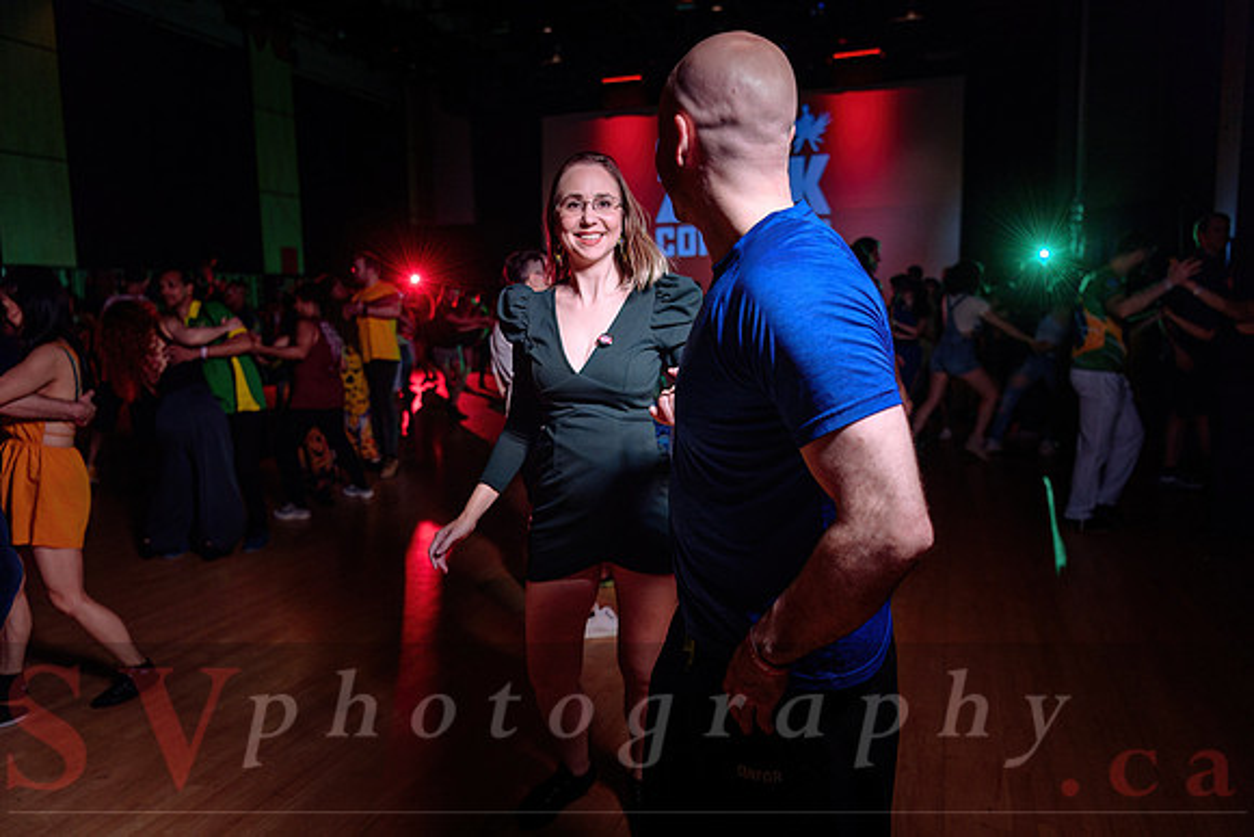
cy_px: 418
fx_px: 976
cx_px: 627
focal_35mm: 28
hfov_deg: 65.5
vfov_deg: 46.4
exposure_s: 1/160
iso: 800
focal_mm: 28
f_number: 2.8
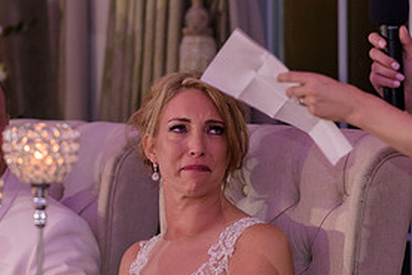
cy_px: 161
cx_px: 171
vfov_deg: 3.3
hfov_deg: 4.9
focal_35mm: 419
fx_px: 4798
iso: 1600
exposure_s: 1/125
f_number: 3.2
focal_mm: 200
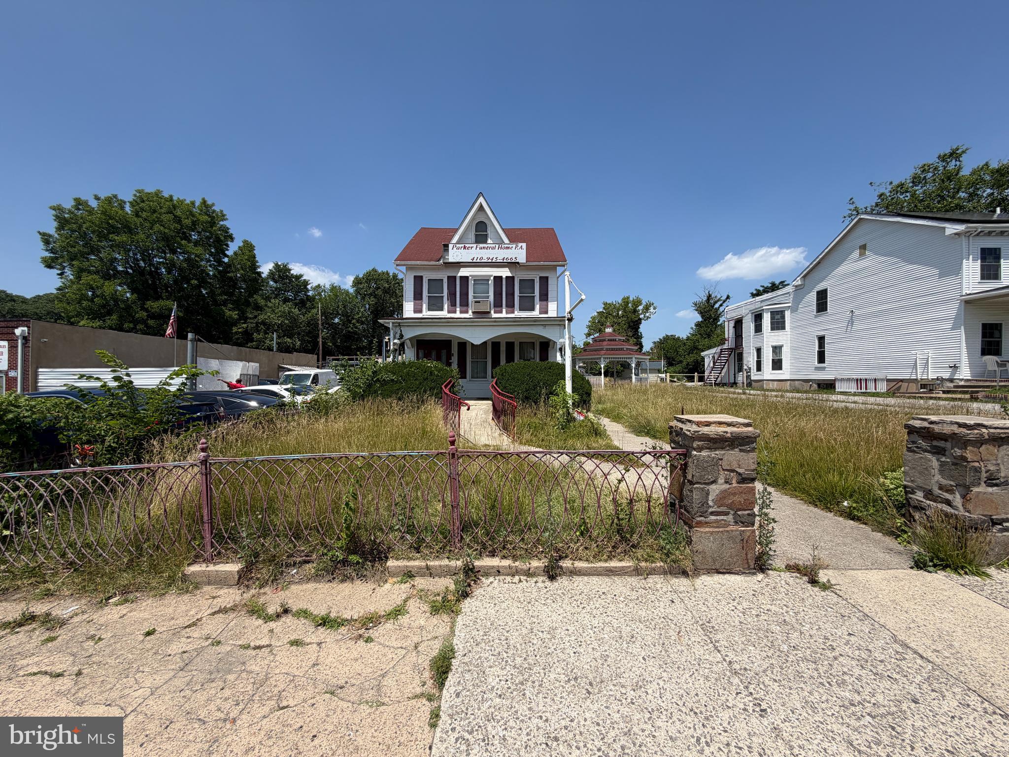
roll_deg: -0.2
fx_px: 408
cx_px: 504
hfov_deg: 102.1
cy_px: 378
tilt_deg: +0.5
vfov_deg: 85.7
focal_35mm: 14
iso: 20
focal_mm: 2.22
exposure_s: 1/942
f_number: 2.2
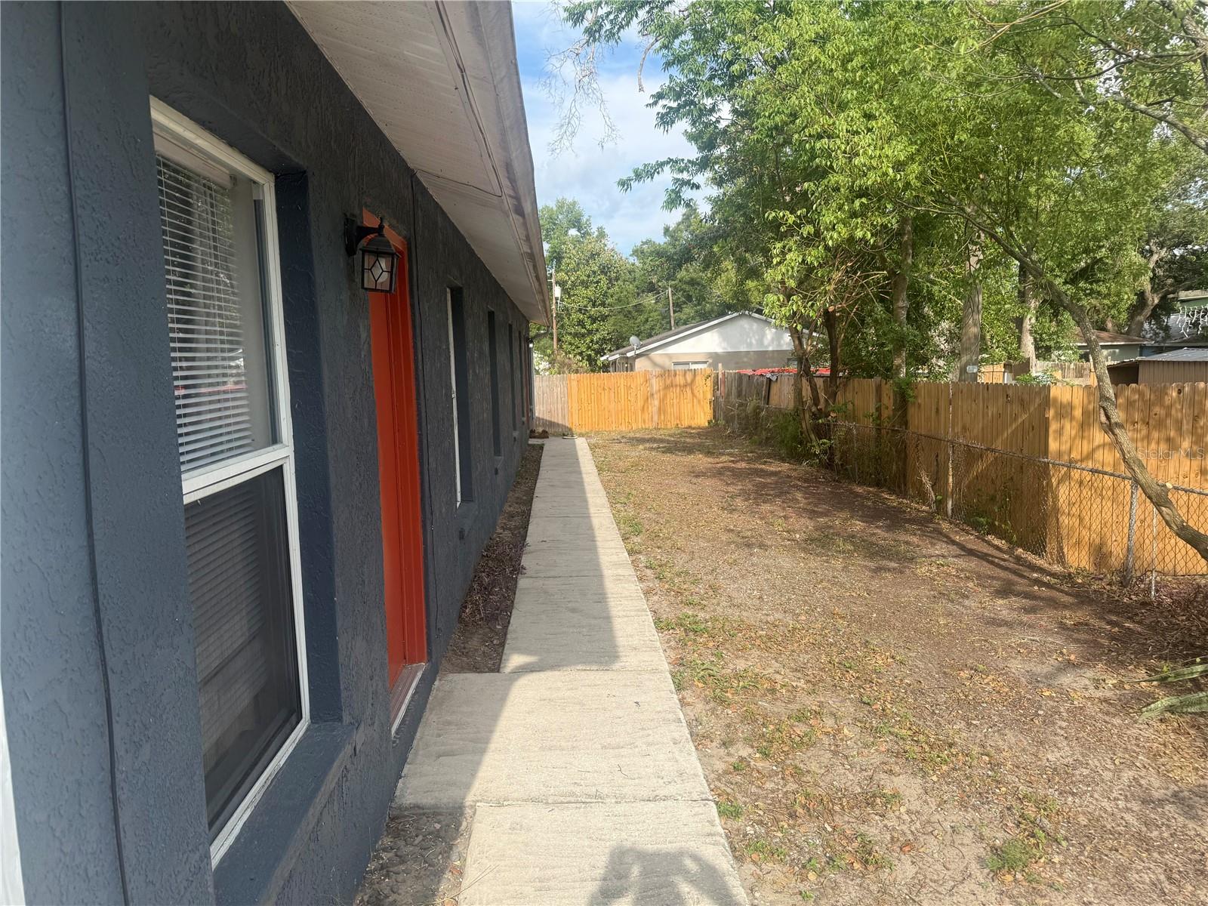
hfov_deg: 71.6
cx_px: 604
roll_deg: +0.9
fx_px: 838
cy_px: 453
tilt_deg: -6.2
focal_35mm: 24
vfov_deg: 56.8
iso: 80
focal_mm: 6.76
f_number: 1.78
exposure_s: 1/2110
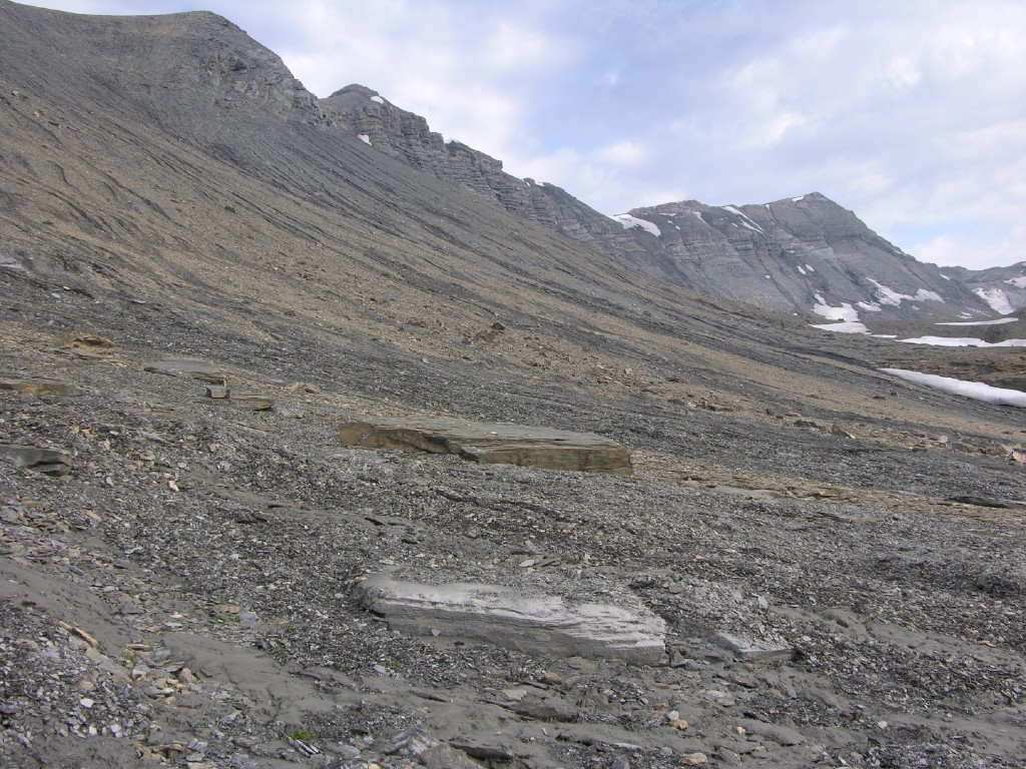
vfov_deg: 40.7
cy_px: 384
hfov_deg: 52.6
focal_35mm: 35
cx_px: 513
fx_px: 1037
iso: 50
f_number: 5
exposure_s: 1/152
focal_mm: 8.9
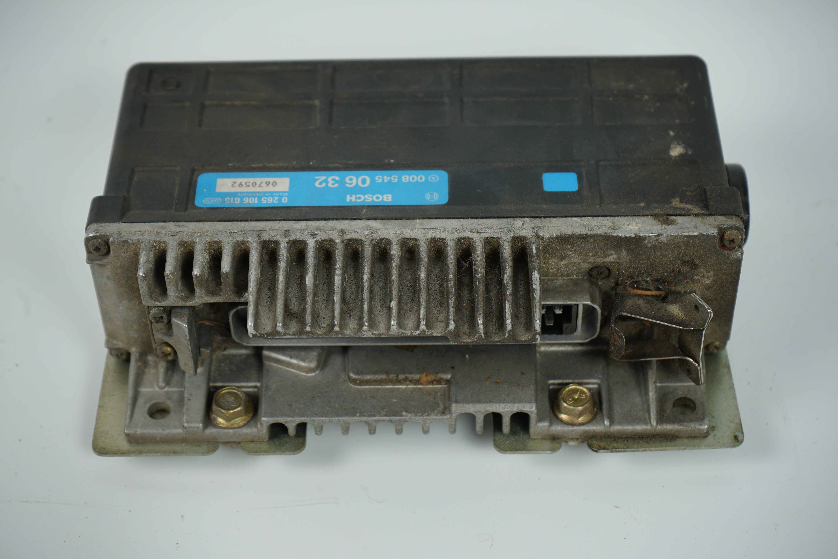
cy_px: 280
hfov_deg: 28.8
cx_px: 419
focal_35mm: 70
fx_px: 1629
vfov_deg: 19.5
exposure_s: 1/200
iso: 200
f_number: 7.1
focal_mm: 70
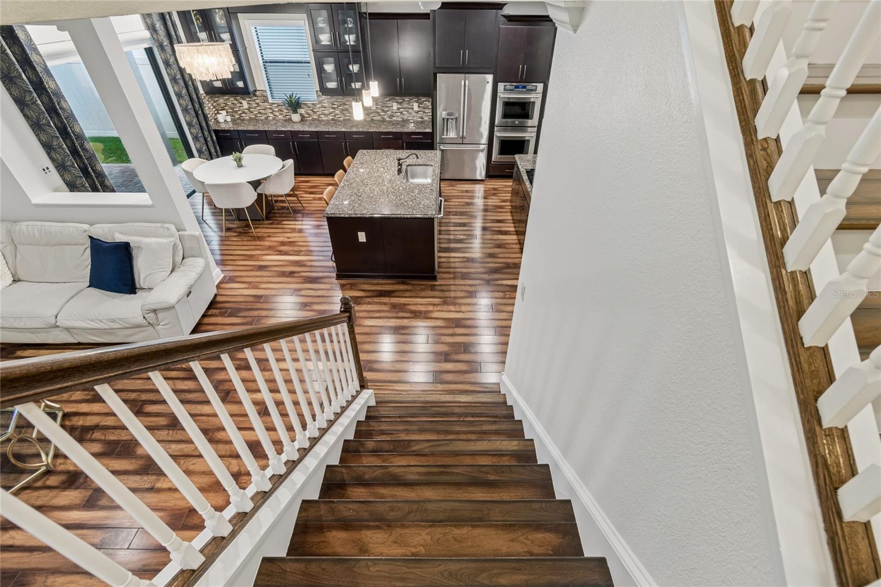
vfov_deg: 77.3
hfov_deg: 100.4
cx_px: 440
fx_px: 367
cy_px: 294
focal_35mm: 15
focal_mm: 10
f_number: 7.1
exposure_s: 1.3
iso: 100
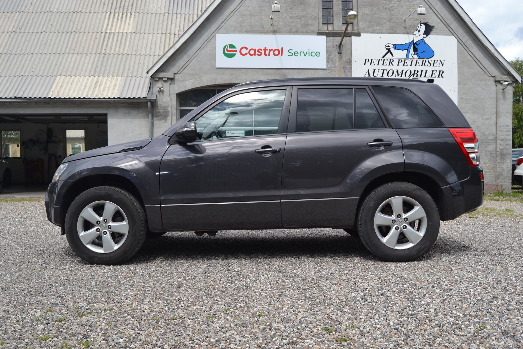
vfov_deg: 43.6
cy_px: 174
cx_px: 262
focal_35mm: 30
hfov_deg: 61.9
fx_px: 436
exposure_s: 1/250
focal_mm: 20
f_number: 8
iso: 100
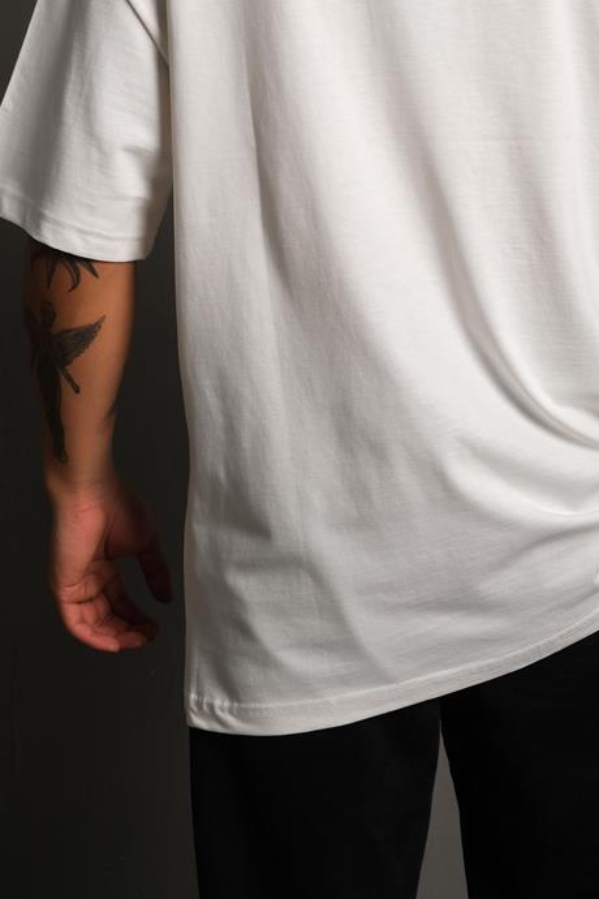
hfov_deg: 19.3
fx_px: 1747
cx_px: 443
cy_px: 34
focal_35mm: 70
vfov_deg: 27.4
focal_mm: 23.3
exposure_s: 1/160
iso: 160
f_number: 5
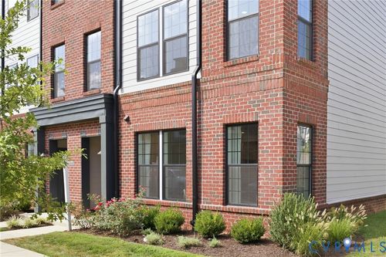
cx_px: 193
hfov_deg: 54.5
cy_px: 128
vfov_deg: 37.8
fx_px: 375
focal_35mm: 35
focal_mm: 35
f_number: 7.1
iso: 250
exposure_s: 1/160
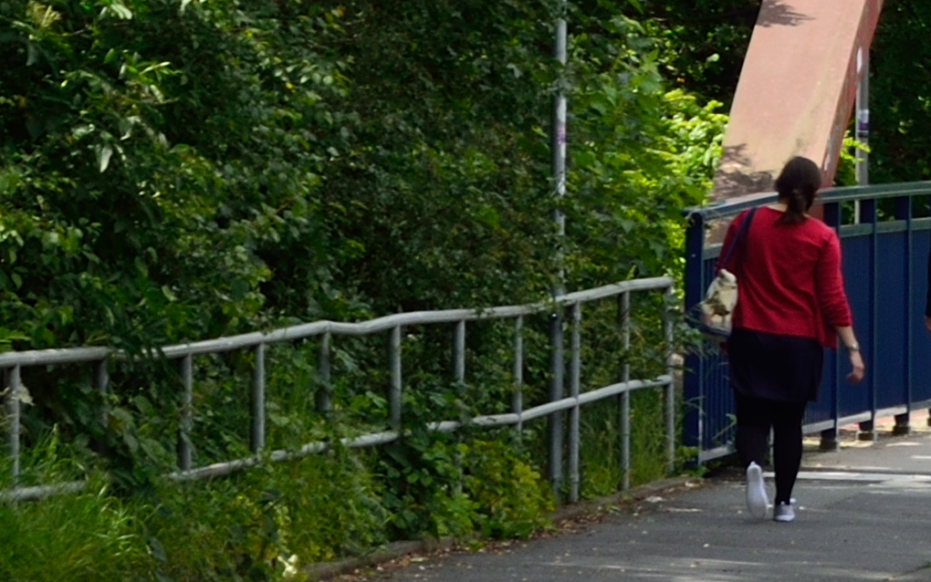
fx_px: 15898
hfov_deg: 3.3
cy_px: -822
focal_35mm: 626
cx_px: 1618
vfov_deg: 2.1
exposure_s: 1/125
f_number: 11
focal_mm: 85
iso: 180
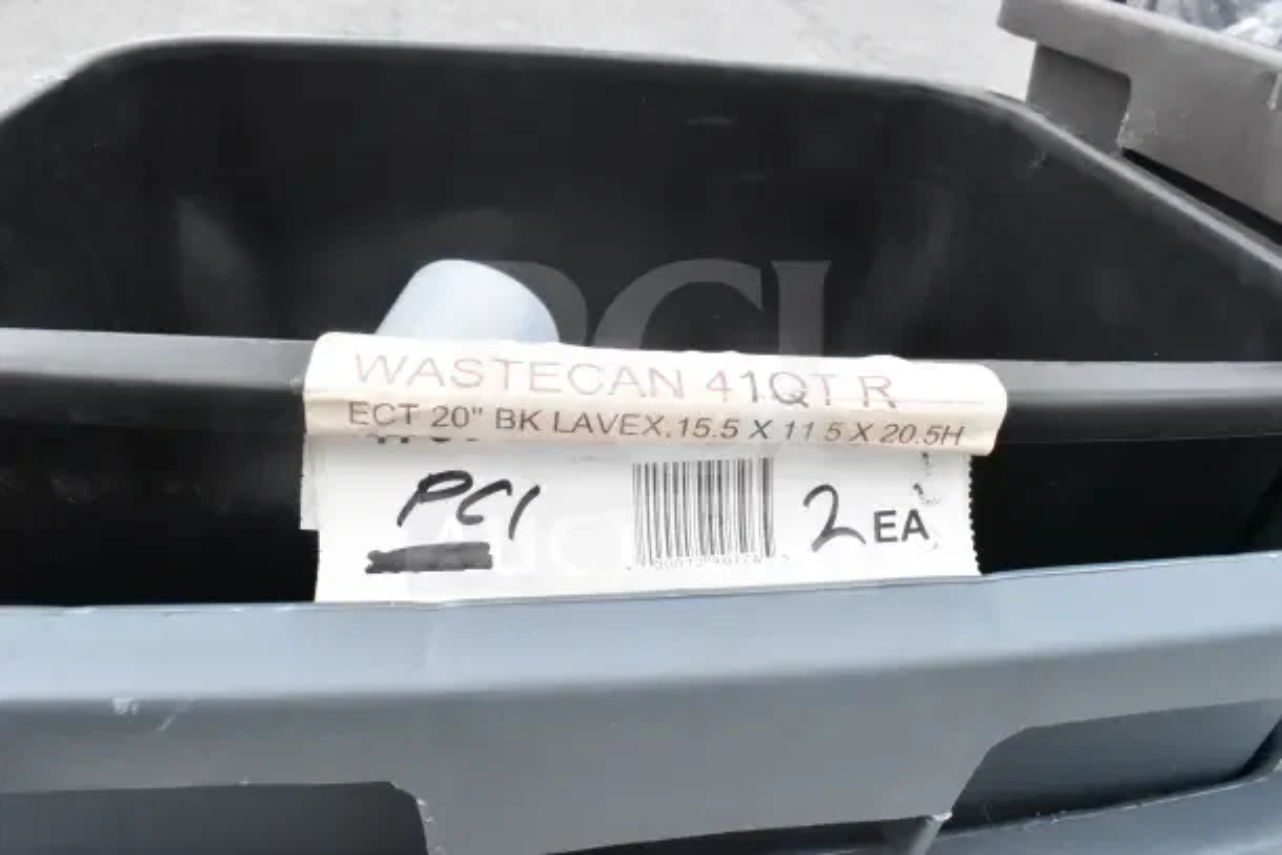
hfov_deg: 67.4
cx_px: 641
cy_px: 428
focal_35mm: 27
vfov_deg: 48.0
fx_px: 962
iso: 6400
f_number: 16
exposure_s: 1/1000
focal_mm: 18
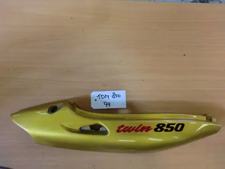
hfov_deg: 65.3
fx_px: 175
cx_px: 112
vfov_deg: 51.4
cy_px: 84
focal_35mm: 27
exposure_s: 1/60
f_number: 3.2
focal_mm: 4.9
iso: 320
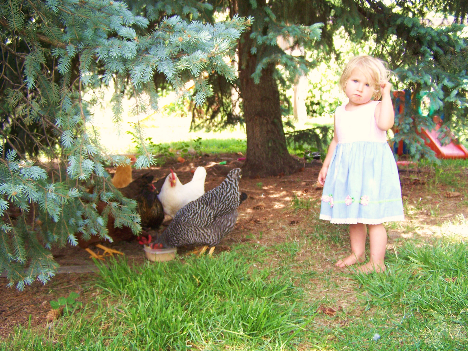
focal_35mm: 38
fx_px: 514
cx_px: 234
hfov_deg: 49.0
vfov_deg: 37.7
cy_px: 176
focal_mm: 6.3
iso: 80
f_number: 2.8
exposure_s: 1/80
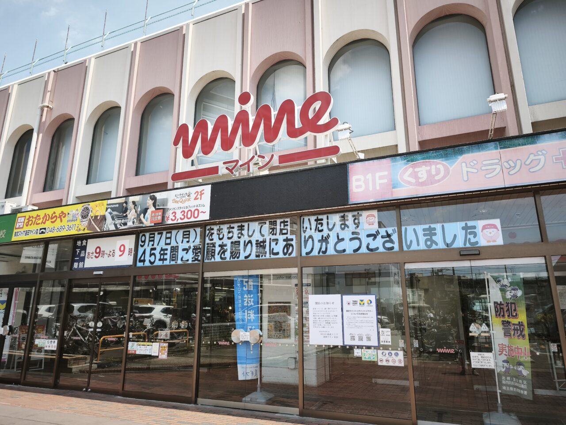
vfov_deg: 58.9
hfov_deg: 73.9
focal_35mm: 23
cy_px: 212
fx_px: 376
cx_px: 283
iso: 50
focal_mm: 6.45
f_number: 1.62
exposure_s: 1/957
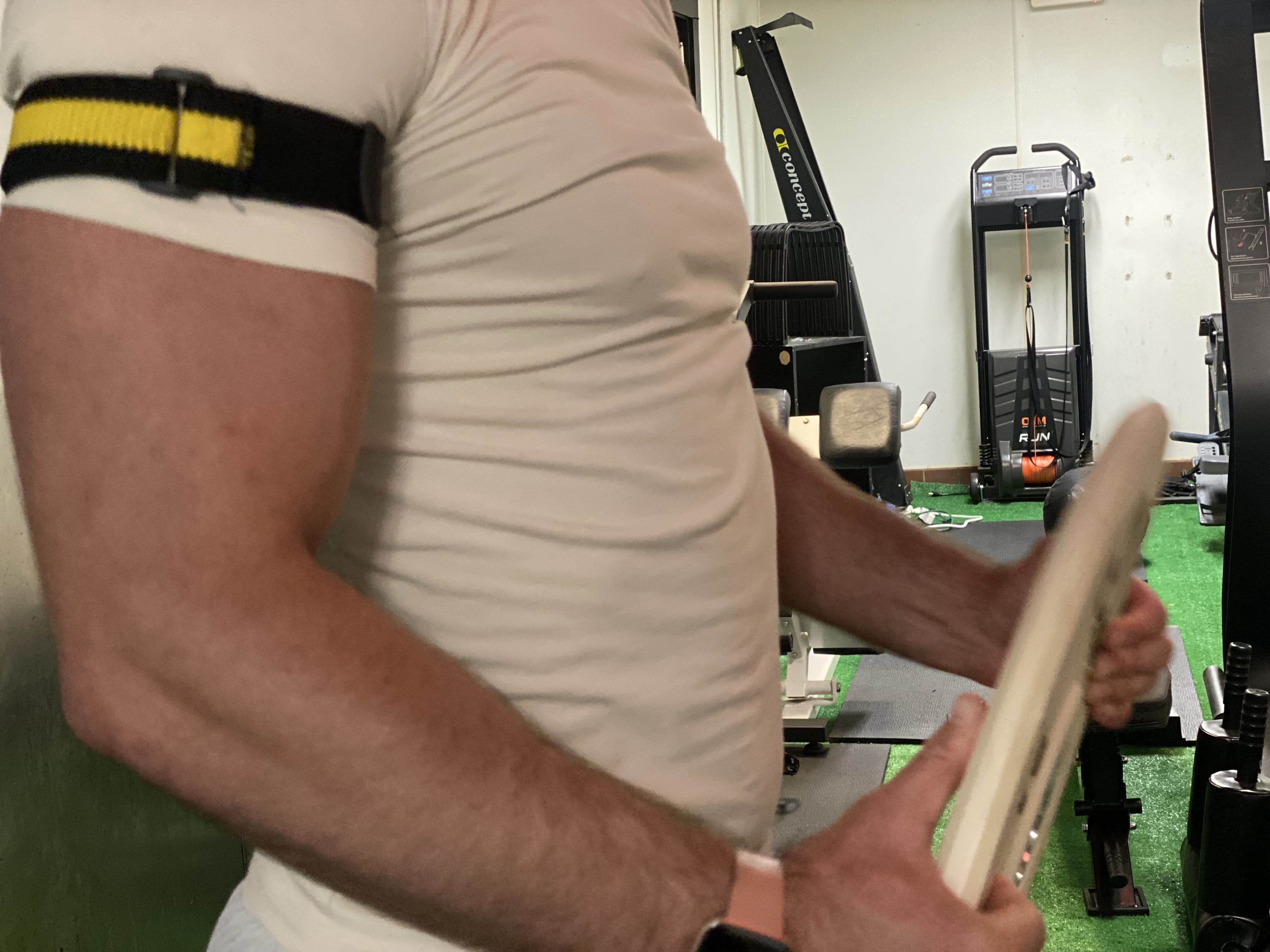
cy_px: 476
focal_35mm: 52
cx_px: 635
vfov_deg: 28.0
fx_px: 1908
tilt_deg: -7.9
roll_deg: +4.0
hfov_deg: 36.8
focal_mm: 6
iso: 400
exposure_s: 1/40
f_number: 2
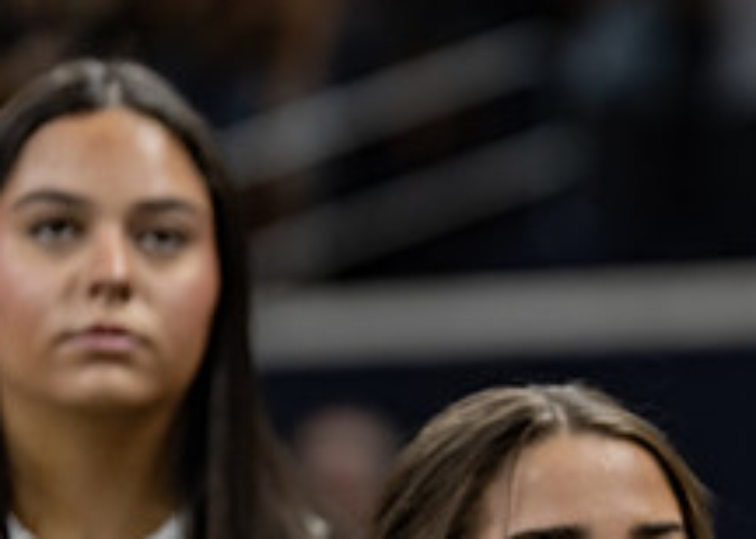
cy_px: 620
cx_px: 948
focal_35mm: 388
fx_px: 8326
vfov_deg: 3.7
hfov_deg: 5.2
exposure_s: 1/320
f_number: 2.8
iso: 1250
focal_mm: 134
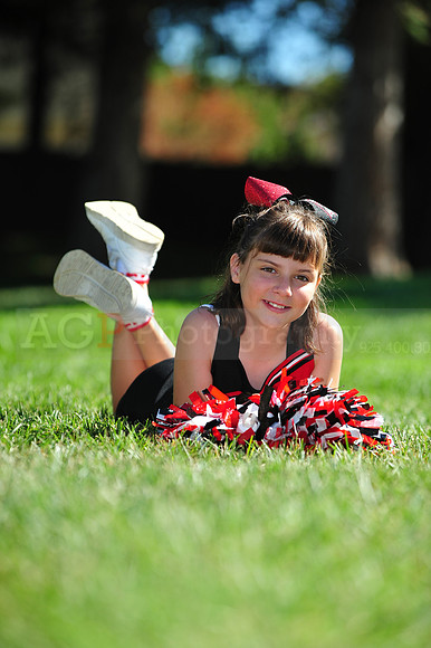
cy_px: 324
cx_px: 216
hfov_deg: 7.8
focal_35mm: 175
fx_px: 3146
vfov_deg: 11.8
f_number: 4.5
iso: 400
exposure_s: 1/2000
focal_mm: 175
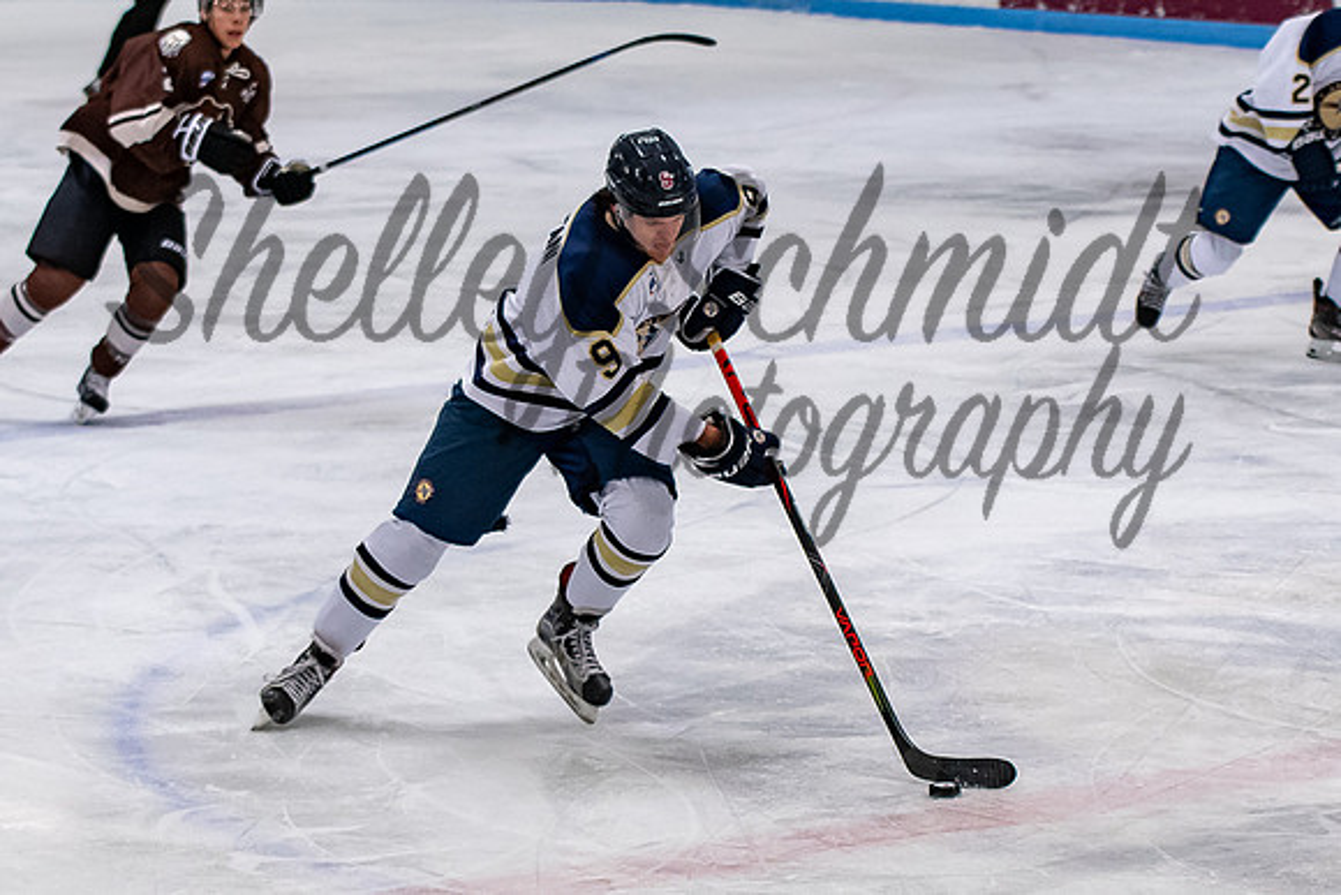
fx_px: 6546
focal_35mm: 176
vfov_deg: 7.8
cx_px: 695
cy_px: 403
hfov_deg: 11.7
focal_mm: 70
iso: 1100
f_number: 3.2
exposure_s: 1/800
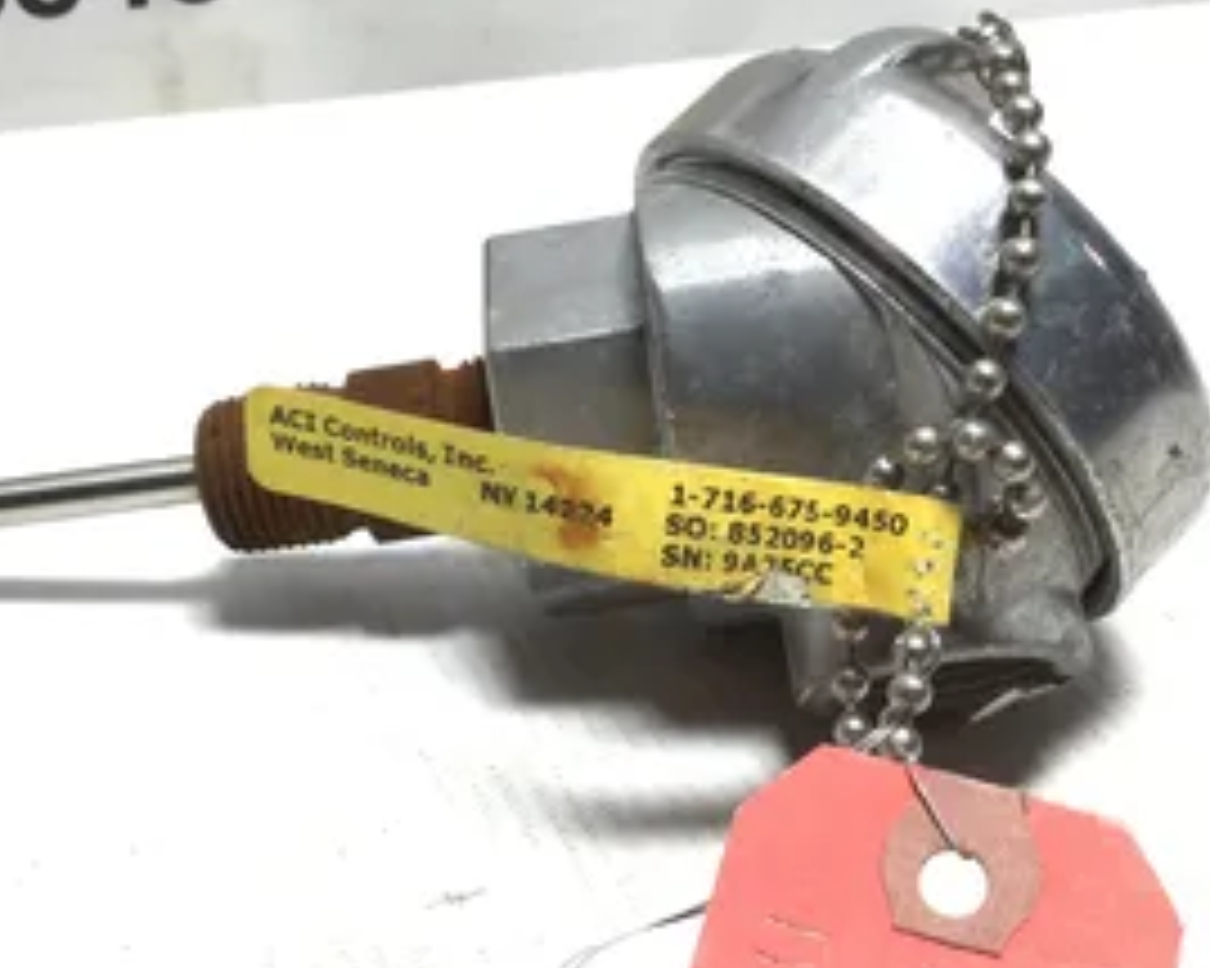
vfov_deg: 33.4
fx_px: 1611
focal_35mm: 45
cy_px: 522
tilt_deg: -32.9
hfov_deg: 41.2
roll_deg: -3.3
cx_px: 598
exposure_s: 1/60
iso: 25
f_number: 2.4
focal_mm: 3.3
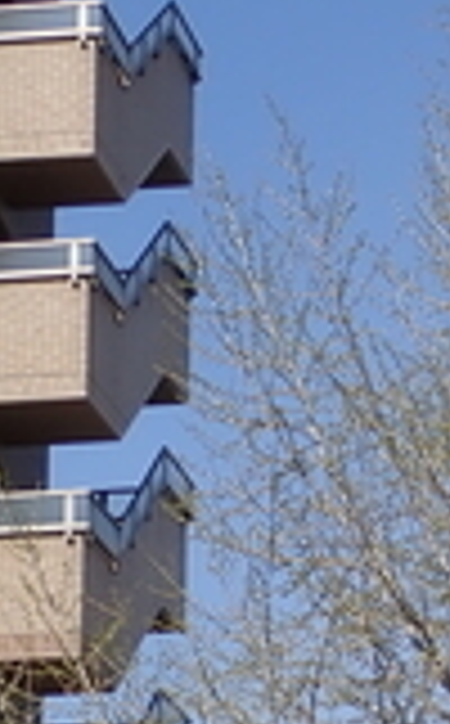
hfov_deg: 6.7
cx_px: 598
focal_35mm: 194
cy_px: 746
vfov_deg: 10.7
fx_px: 3824
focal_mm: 8.99
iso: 100
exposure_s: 1/800
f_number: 4.5
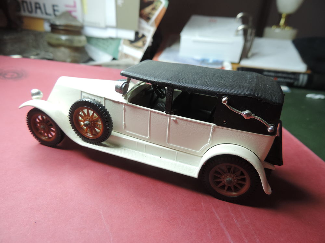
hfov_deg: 71.6
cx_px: 162
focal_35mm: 24
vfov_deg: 56.8
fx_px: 225
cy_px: 122
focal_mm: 4.3
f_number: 3
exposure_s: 1/30
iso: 200
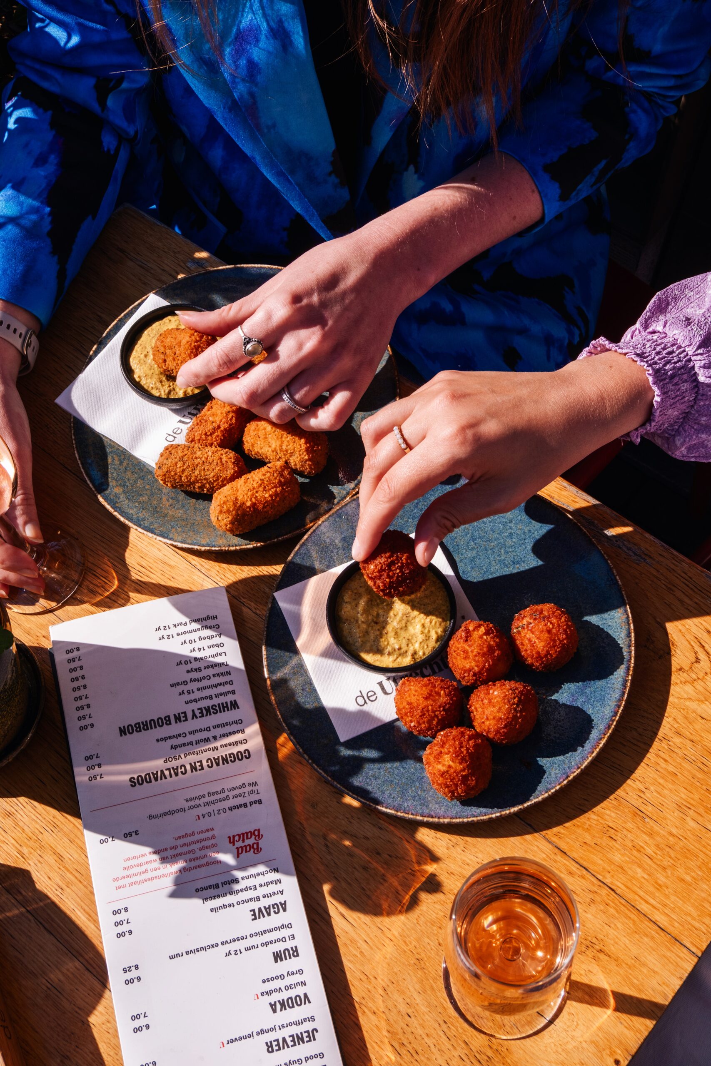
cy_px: 533
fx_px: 1214
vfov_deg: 47.4
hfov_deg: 32.6
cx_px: 356
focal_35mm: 41
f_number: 14
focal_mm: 27.1
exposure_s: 1/180
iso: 250
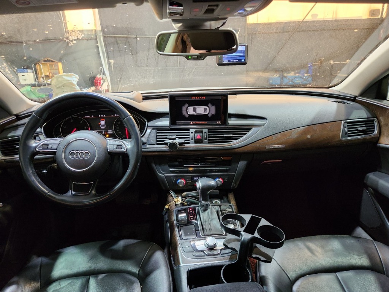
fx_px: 258
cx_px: 194
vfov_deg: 58.9
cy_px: 146
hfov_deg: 73.9
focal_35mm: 23
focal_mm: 5.4
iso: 500
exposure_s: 1/60.2
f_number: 1.8
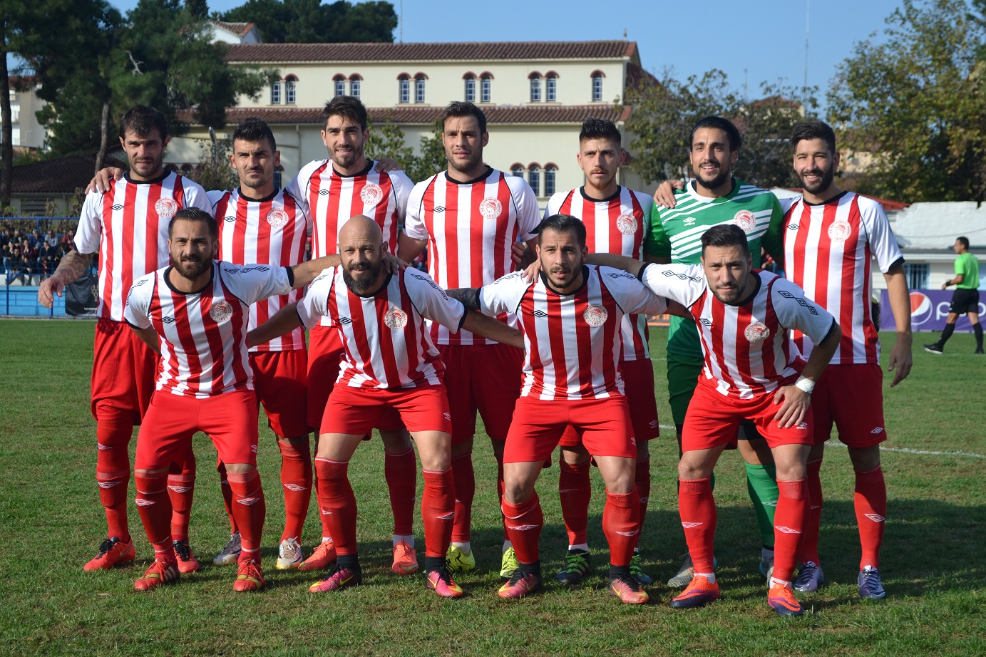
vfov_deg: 19.7
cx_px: 493
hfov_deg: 29.2
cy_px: 328
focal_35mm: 69
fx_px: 1890
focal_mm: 46
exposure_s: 1/1600
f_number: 5.6
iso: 400
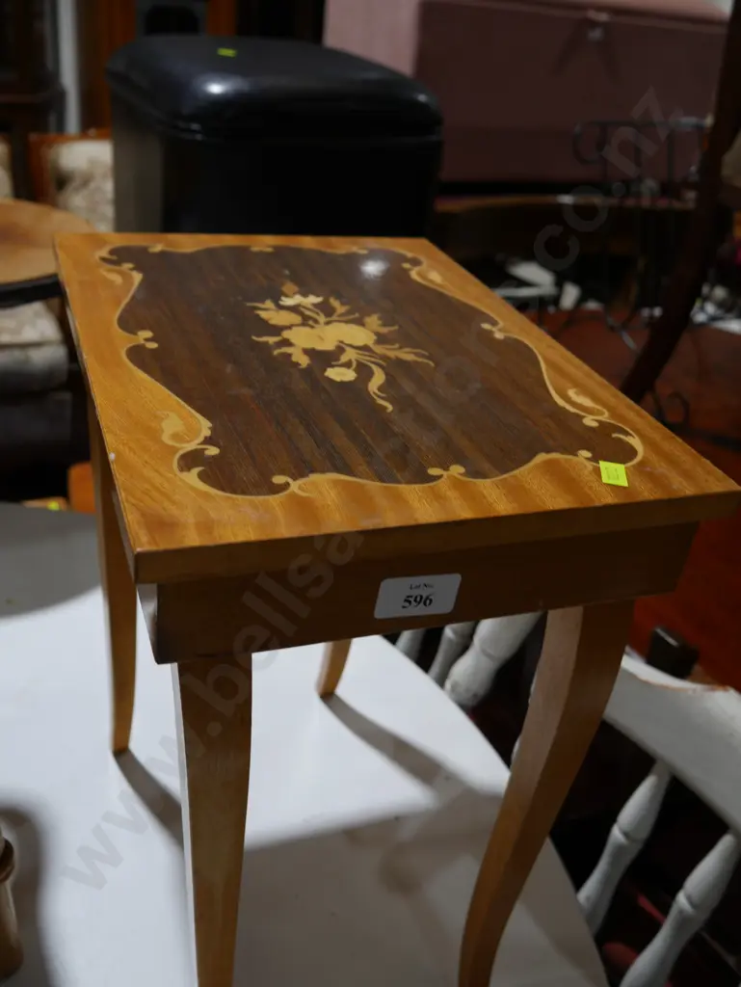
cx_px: 370
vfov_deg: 56.8
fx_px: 913
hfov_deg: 44.2
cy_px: 494
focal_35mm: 32
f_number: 3.6
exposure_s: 1/100
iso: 200
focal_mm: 16
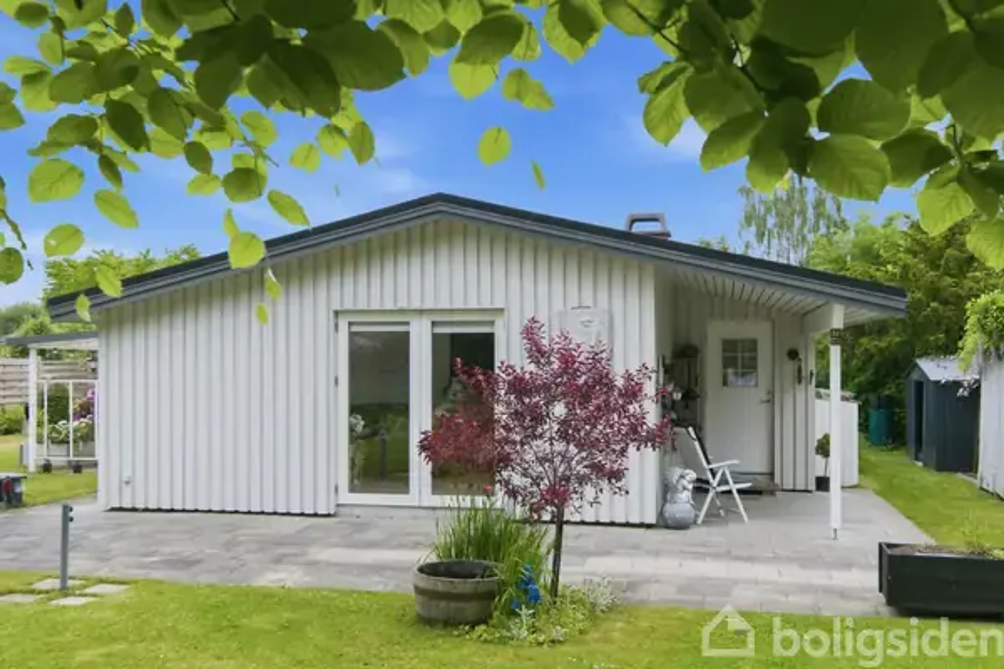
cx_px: 502
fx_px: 1004
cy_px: 334
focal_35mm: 36
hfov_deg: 53.1
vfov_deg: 36.9
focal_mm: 24
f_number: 8
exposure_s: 1/100
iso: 200
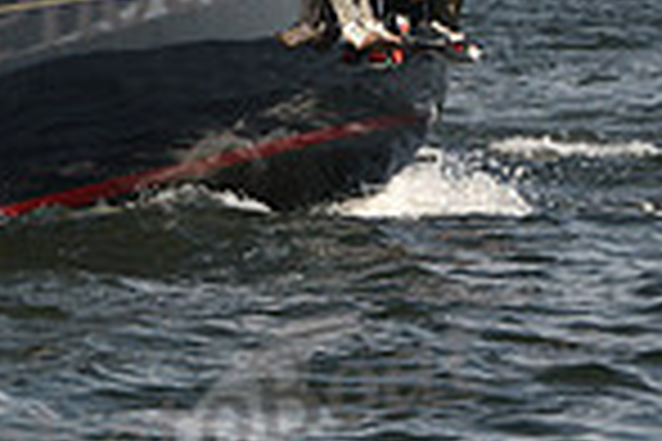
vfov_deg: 3.5
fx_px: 7098
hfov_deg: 5.3
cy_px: -223
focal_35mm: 386
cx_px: -261
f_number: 5
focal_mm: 98
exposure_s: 1/1000
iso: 250
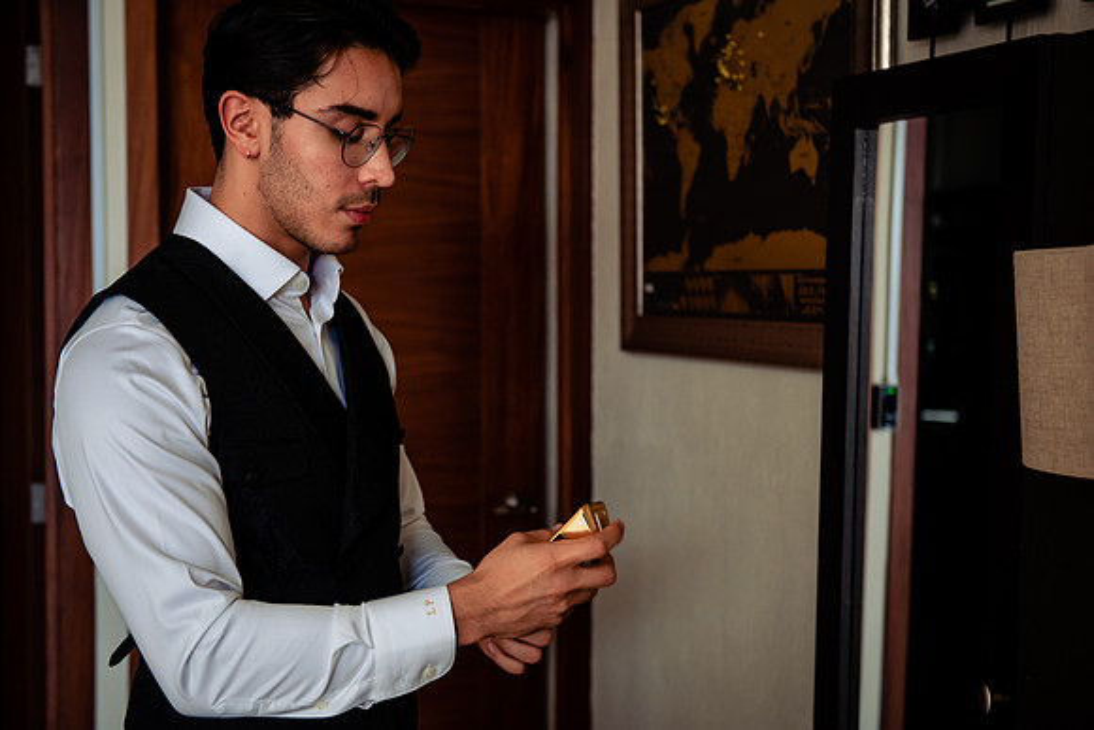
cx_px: 547
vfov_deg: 24.2
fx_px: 1702
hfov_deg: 35.6
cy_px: 365
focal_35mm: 56
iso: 1250
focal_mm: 56
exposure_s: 1/100
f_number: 3.5
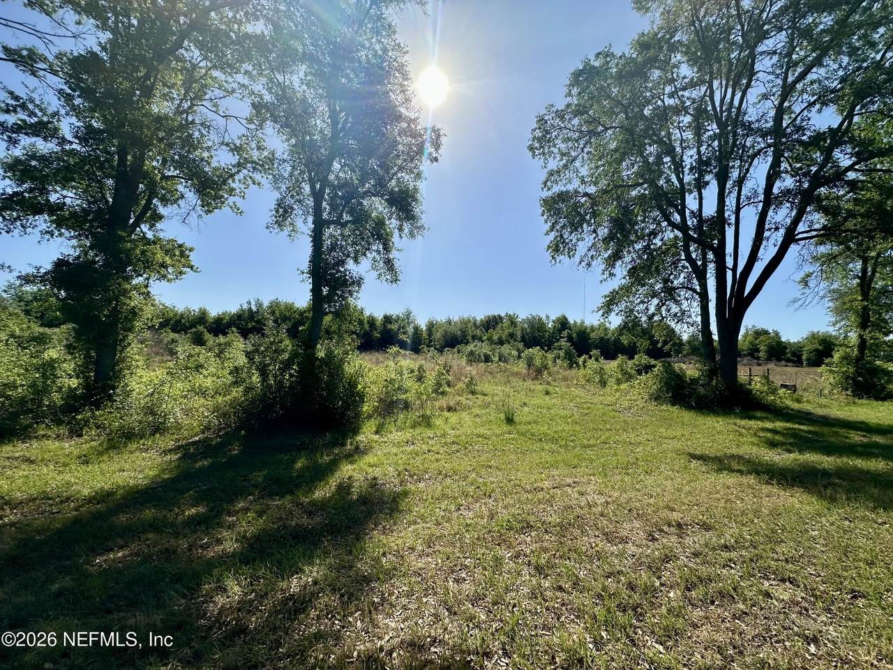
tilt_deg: +3.7
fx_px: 361
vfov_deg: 85.7
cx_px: 446
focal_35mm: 14
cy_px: 335
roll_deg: -1.6
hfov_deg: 102.1
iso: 50
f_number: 2.2
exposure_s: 1/4831
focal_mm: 2.22
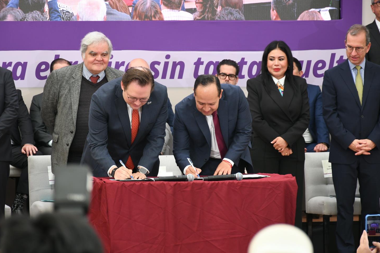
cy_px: 134
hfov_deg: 10.5
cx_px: 172
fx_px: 2058
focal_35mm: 195
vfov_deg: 7.0
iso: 800
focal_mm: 116
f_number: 5.6
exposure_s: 1/100
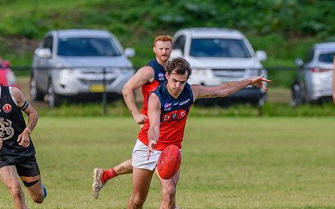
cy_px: 159
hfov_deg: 2.6
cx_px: 190
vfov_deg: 1.6
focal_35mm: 816
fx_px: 7448
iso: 1250
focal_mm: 380
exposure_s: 1/2000
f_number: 6
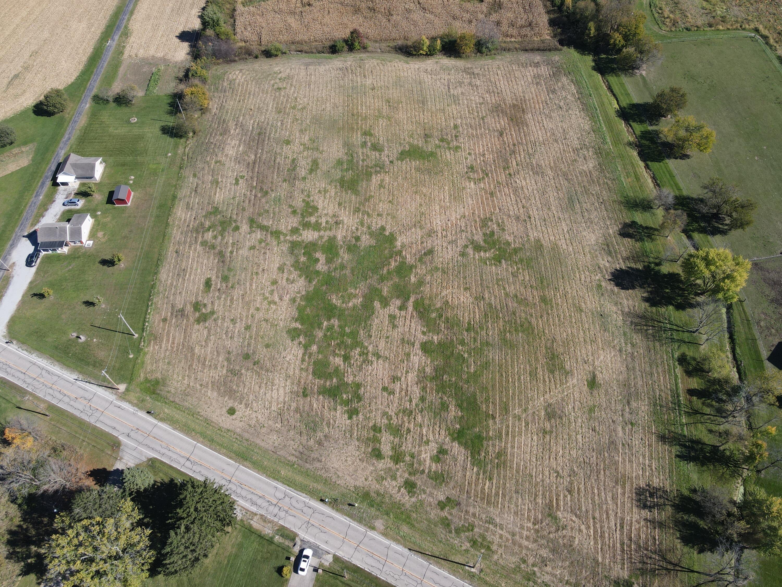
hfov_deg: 71.6
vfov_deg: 56.8
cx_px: 391
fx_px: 542
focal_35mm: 24
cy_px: 294
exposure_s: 1/500
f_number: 2.8
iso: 110
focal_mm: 4.5
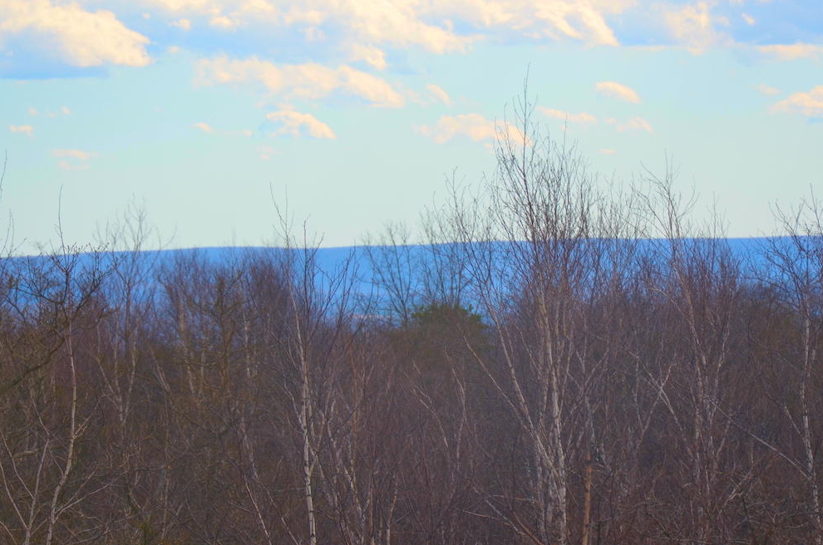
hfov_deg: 10.1
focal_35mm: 204
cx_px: 463
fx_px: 4647
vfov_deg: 6.7
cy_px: 264
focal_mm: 105
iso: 100
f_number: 7.1
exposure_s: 1/250
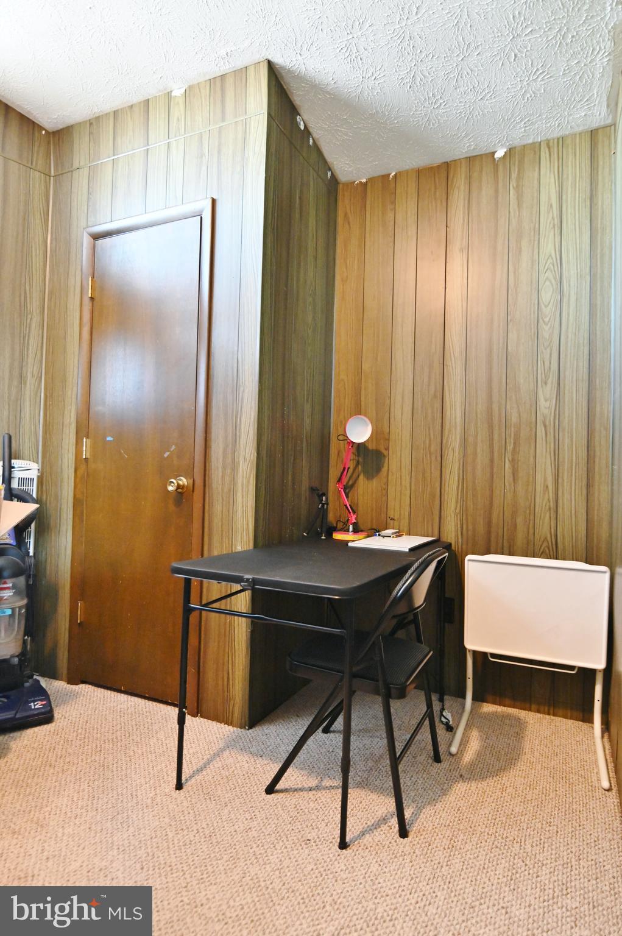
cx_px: 311
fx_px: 545
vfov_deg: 81.3
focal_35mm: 21
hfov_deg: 59.4
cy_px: 468
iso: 6400
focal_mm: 21
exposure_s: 1/60
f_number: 2.8
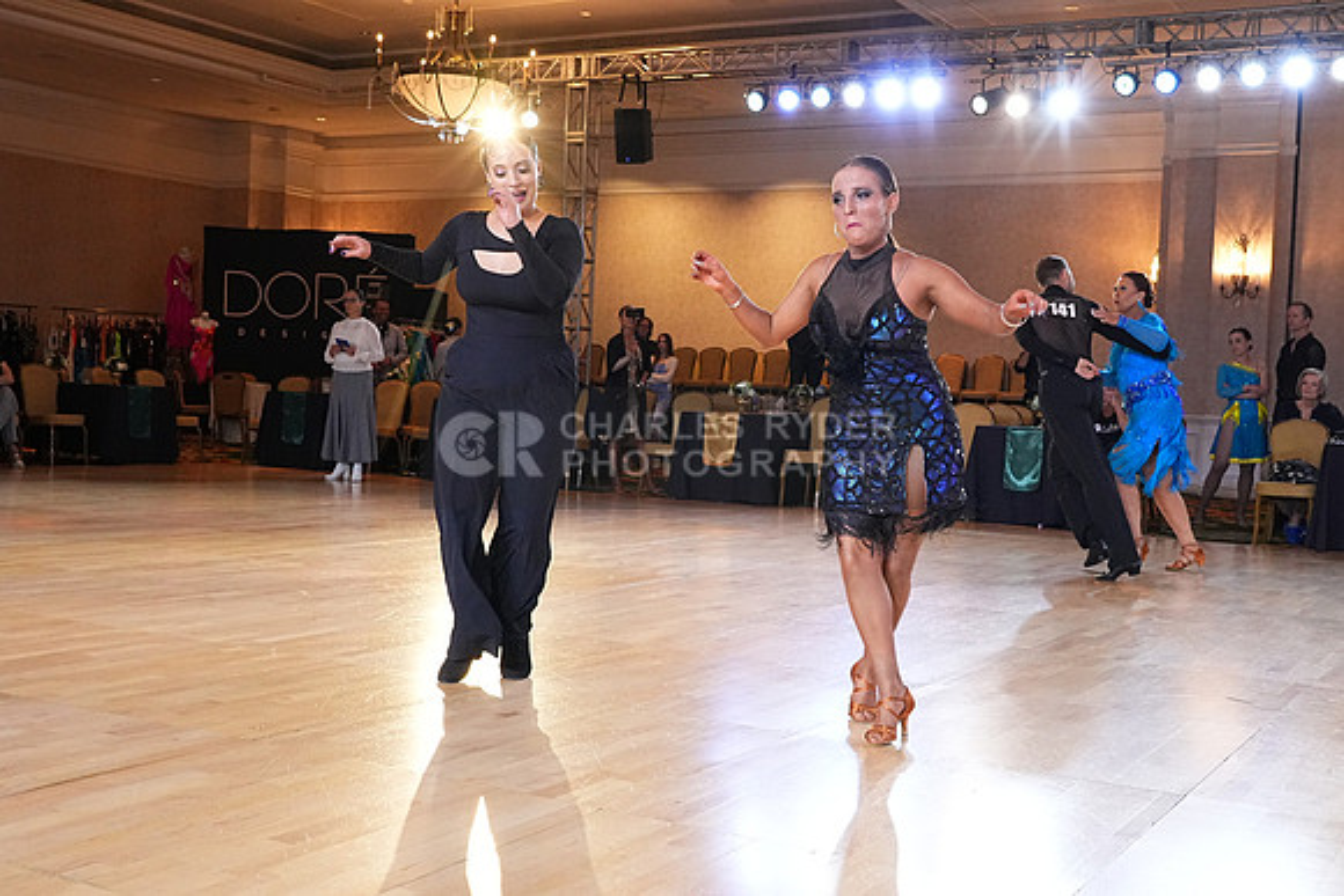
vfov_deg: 31.9
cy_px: 448
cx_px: 672
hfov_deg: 46.4
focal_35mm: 42
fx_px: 1568
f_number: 6.3
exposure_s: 1/200
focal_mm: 28
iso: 5000
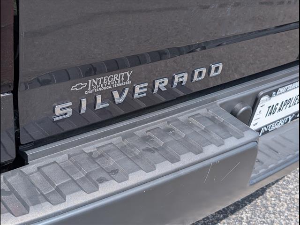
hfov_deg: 38.9
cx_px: 150
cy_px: 112
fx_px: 425
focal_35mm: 49
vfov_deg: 29.7
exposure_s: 1/1000
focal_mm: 6.9
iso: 21
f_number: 1.68
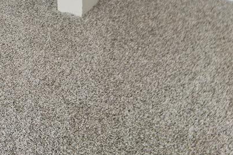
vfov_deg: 13.0
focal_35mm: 86
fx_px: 557
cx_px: -105
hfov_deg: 20.6
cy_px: -189
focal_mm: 17
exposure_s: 1/125
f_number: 3.2
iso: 200
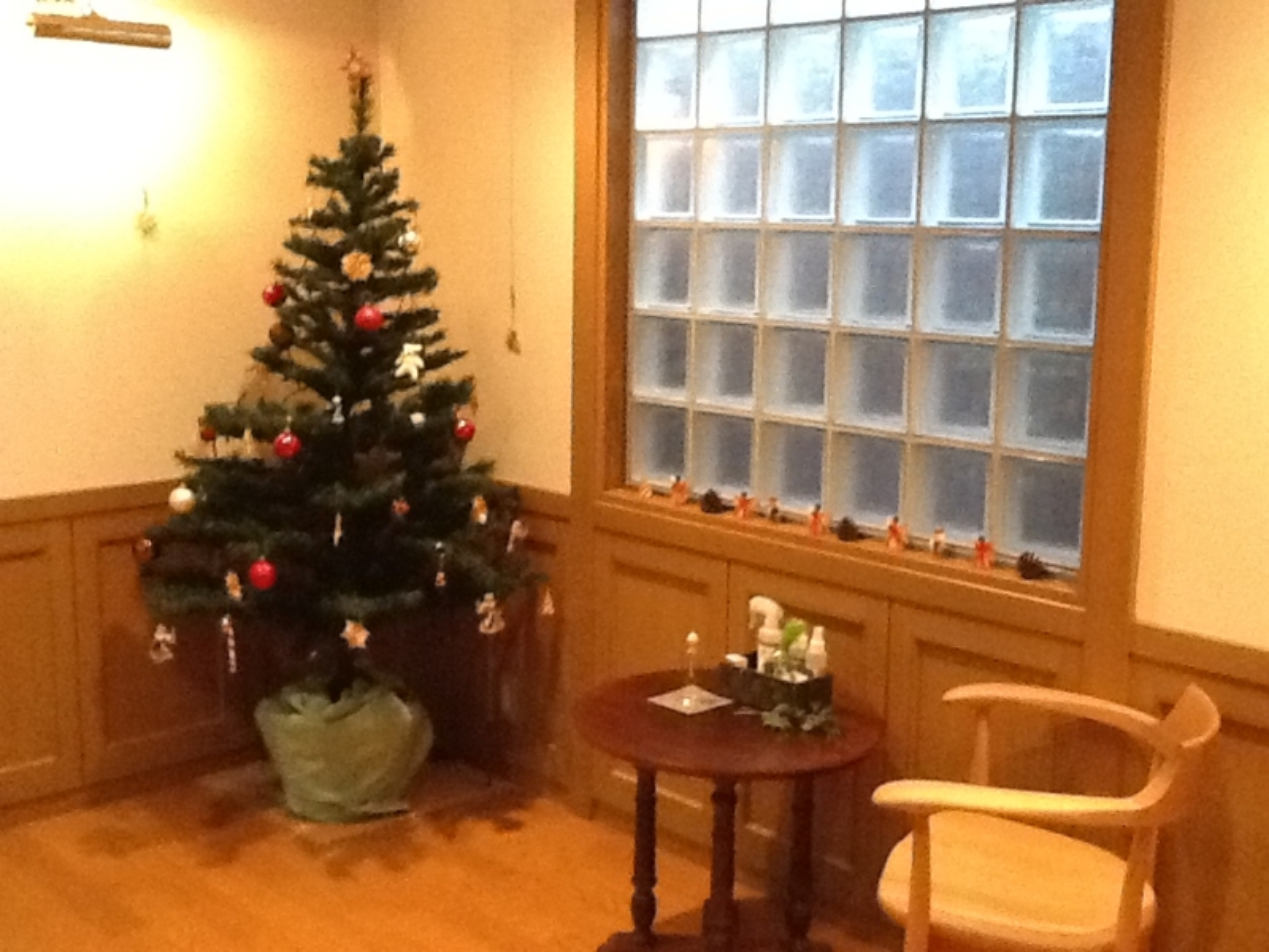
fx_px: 1173
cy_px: 476
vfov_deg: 44.2
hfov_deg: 56.8
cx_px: 634
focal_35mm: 32
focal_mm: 2.03
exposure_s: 1/15
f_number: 2.4
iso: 640
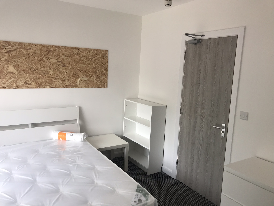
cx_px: 137
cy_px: 103
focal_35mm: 28
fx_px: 222
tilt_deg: -8.0
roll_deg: -2.9
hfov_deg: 63.4
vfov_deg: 49.7
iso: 20
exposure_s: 1/100
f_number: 1.8
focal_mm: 3.99
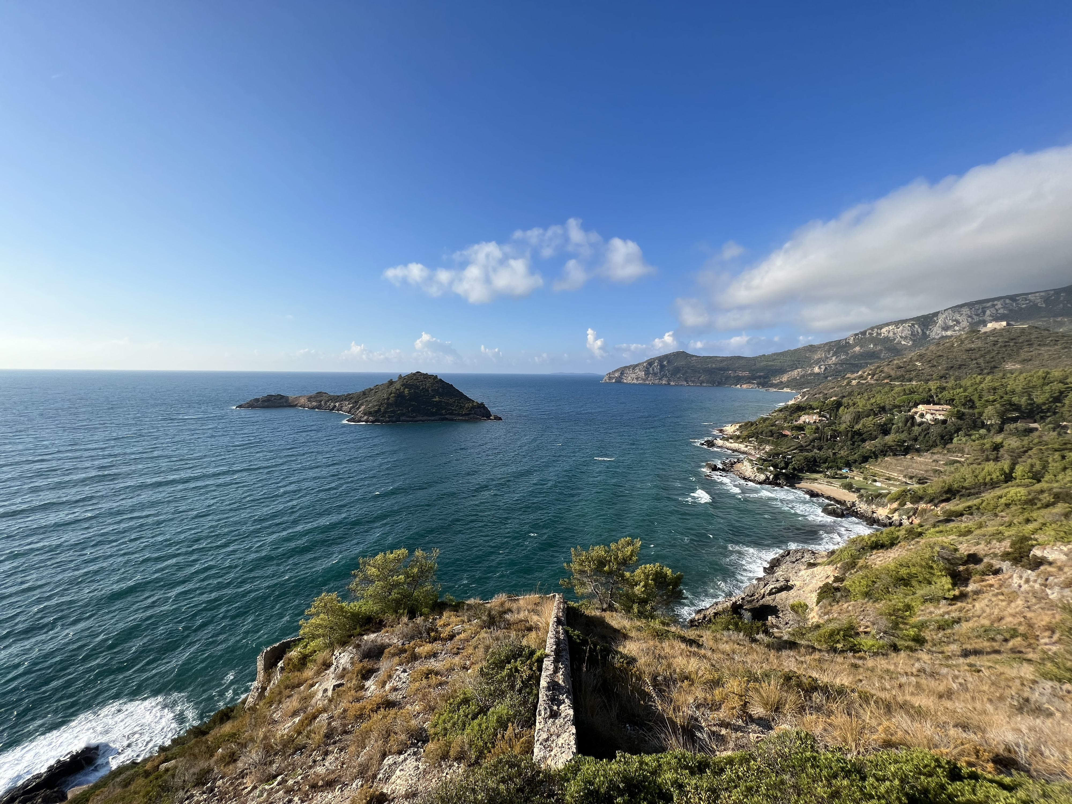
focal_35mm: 13
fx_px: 403
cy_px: 402
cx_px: 536
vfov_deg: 89.9
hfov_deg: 106.2
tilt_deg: -4.4
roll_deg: -0.9
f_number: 1.8
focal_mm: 1.57
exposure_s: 1/1754
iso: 32
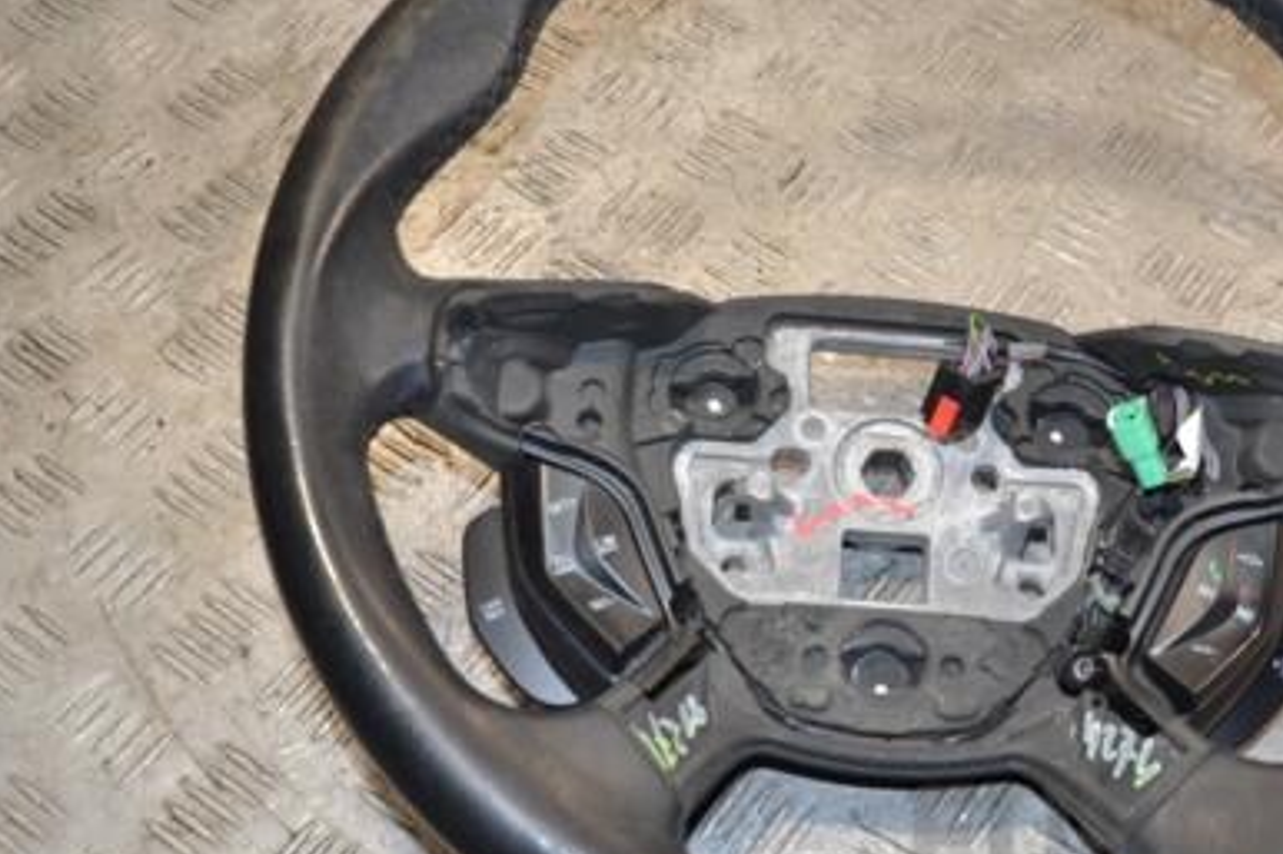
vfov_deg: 24.2
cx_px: 851
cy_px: 392
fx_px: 1995
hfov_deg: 35.3
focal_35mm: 56
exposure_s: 1/200
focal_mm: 24
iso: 800
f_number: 6.3
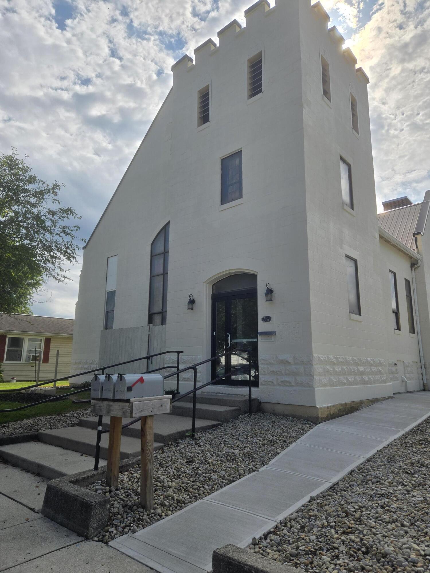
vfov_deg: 73.9
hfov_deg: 58.9
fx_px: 381
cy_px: 286
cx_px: 215
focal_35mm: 23
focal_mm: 5.4
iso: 25
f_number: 1.8
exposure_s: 1/5259
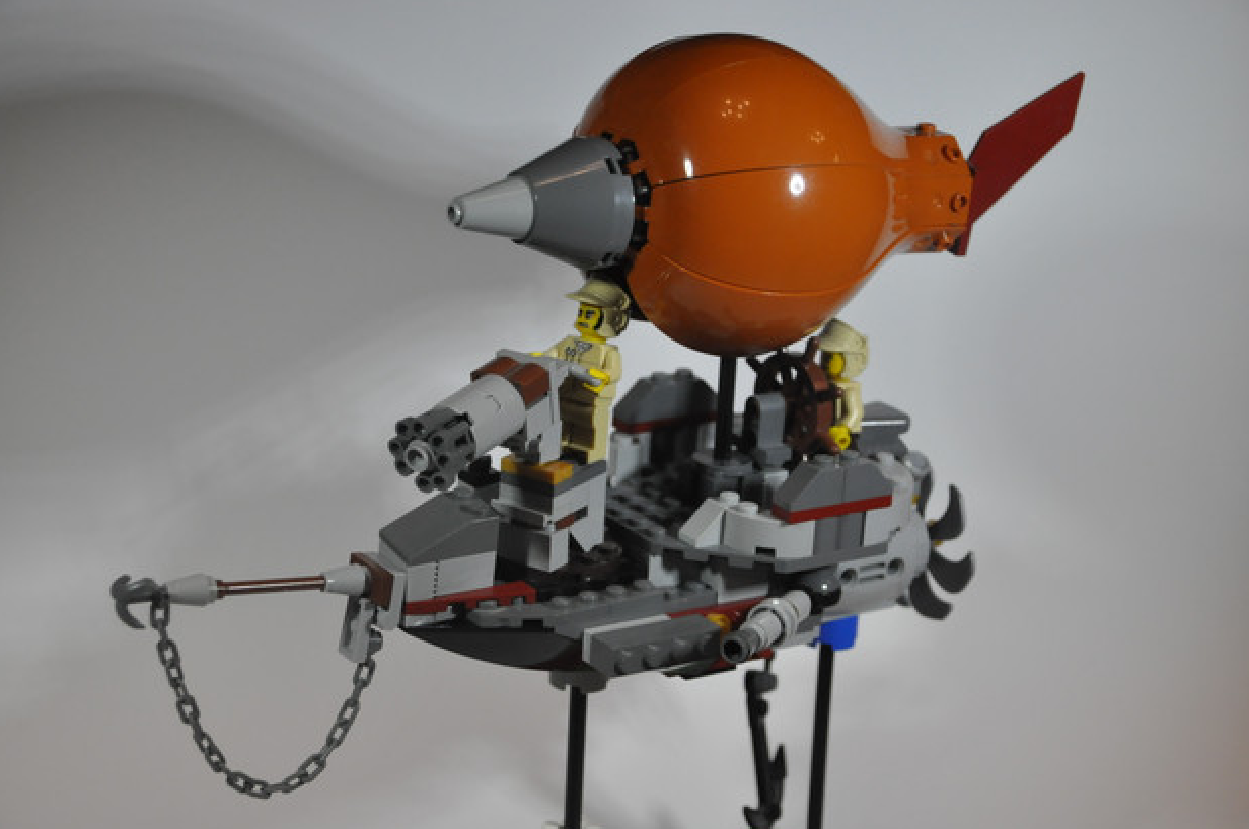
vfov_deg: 16.8
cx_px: 639
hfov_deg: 25.1
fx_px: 2807
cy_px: 427
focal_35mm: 81
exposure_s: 1/125
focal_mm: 52
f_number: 5
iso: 1600
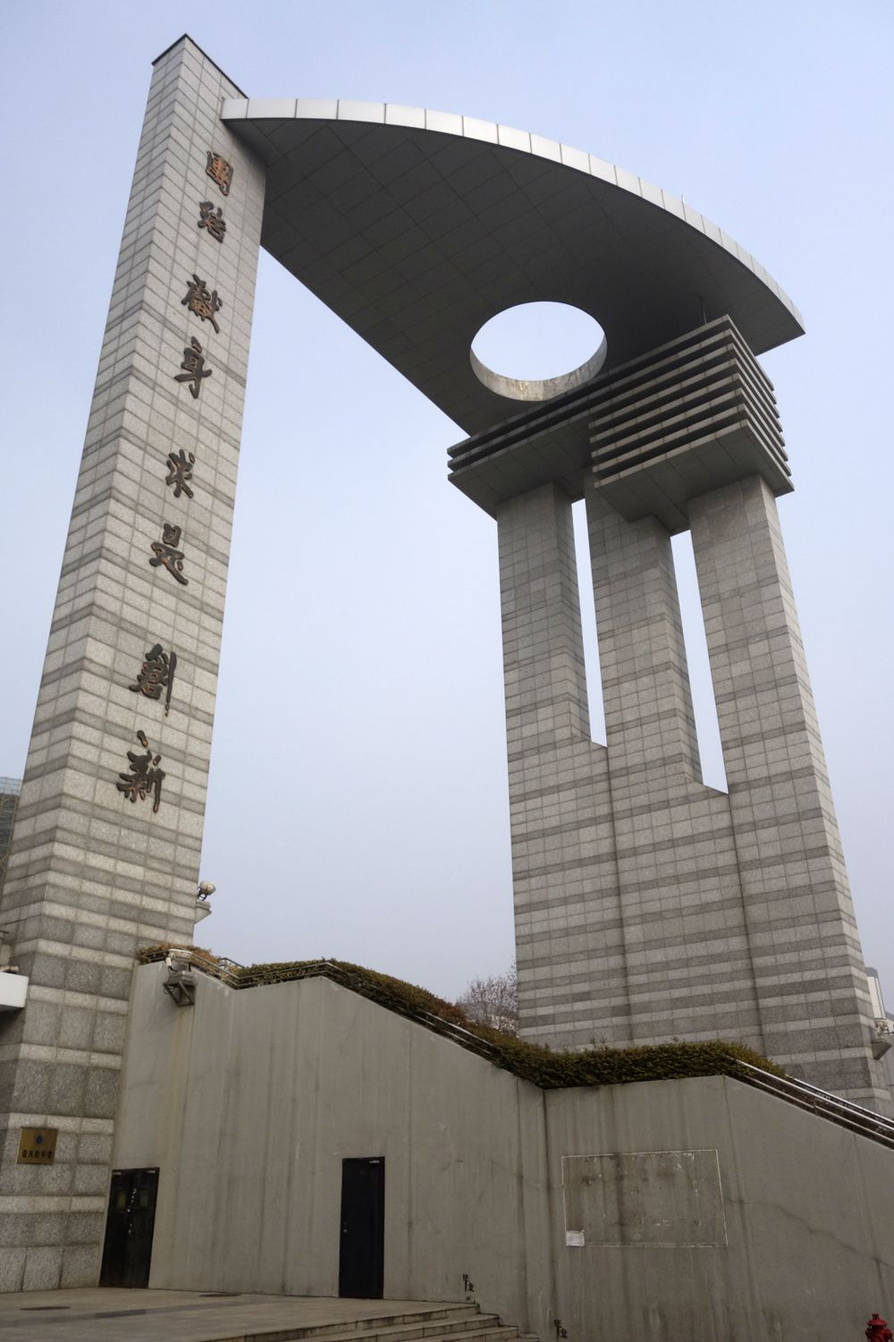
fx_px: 1043
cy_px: 671
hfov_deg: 46.4
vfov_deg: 65.5
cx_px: 447
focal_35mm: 28
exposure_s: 1/1000
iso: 200
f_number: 6.3
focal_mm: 10.4
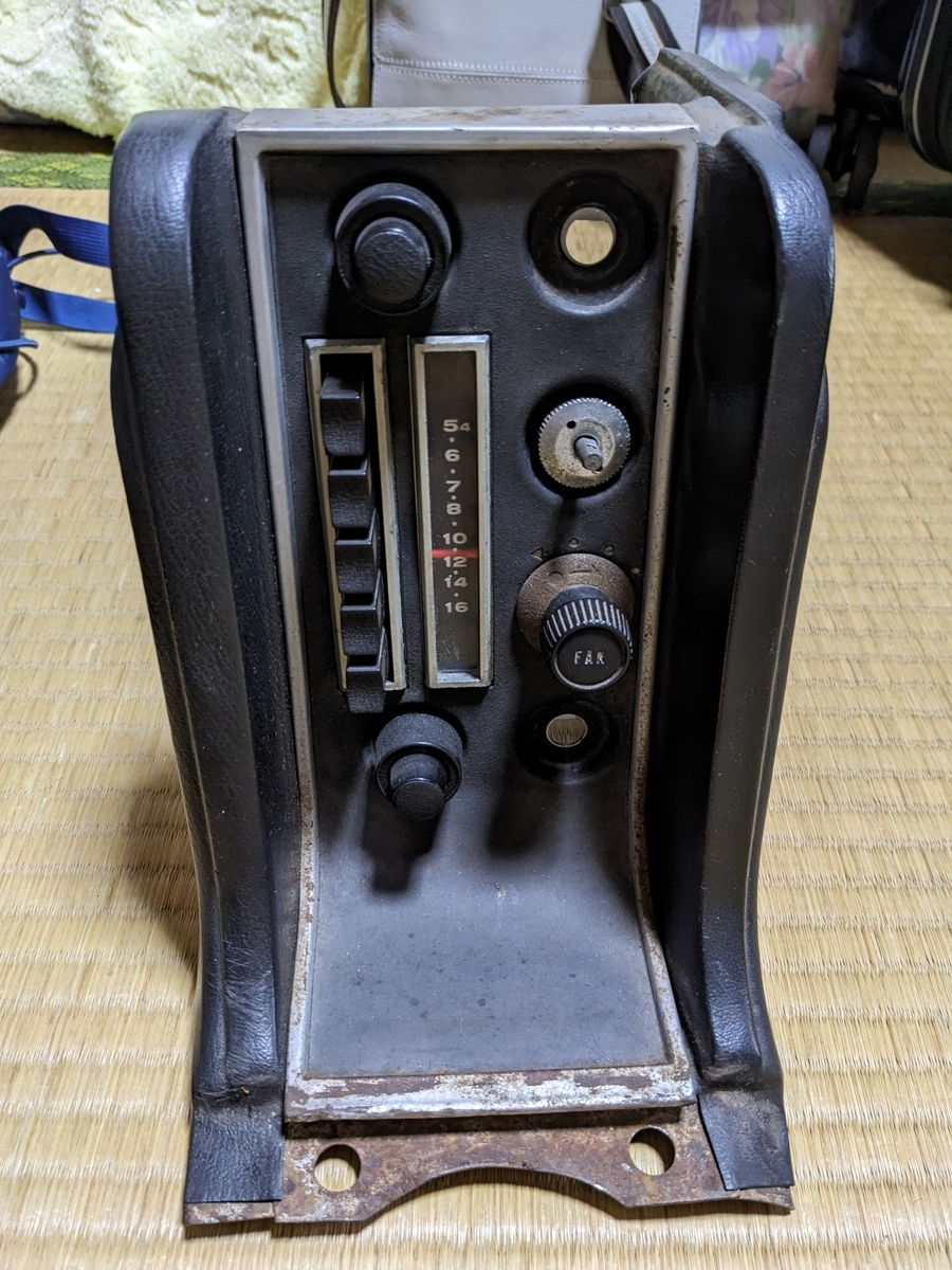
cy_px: 635
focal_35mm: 27
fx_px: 990
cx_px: 476
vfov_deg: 65.3
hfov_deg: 51.4
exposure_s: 1/23.8
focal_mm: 4.38
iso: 172
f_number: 1.73
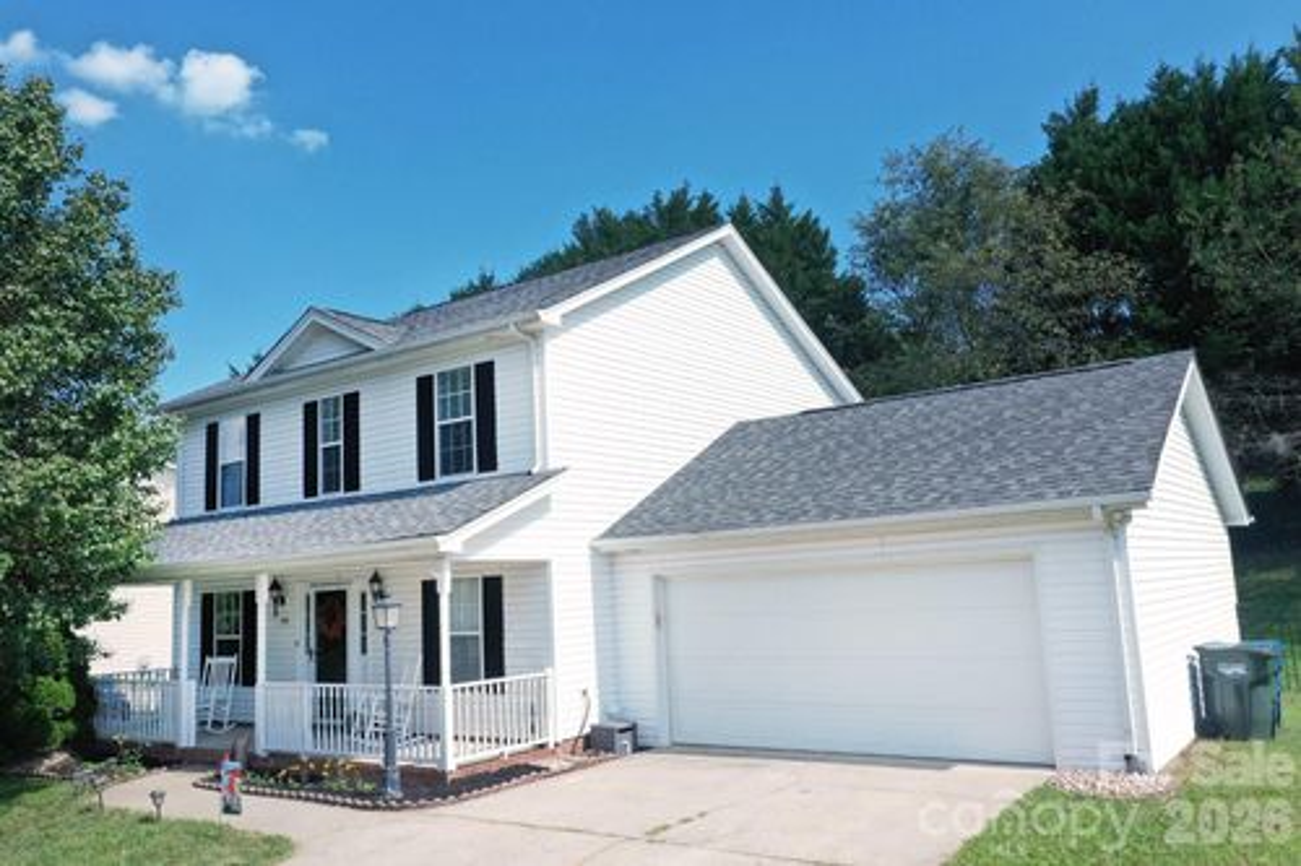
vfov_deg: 46.4
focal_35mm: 28
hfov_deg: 65.5
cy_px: 433
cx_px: 650
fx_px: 1011
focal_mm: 10.26
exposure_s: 1/200
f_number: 7.1
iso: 100
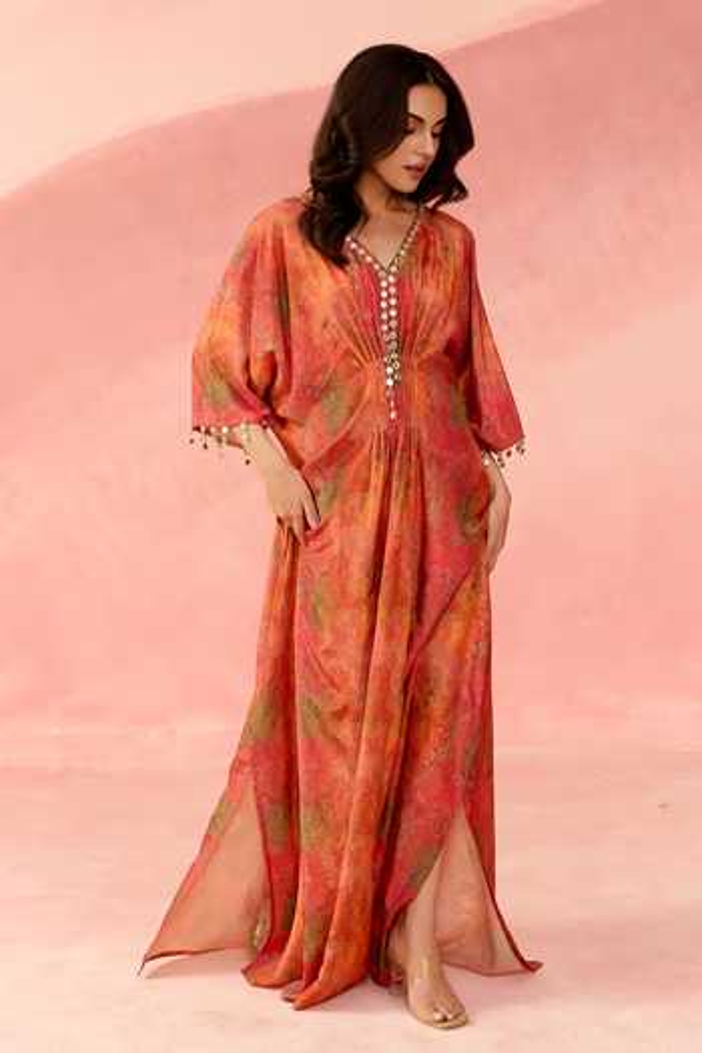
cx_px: 351
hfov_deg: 31.2
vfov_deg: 45.4
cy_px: 526
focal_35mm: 43
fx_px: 1258
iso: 250
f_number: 3.5
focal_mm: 43
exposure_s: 1/160
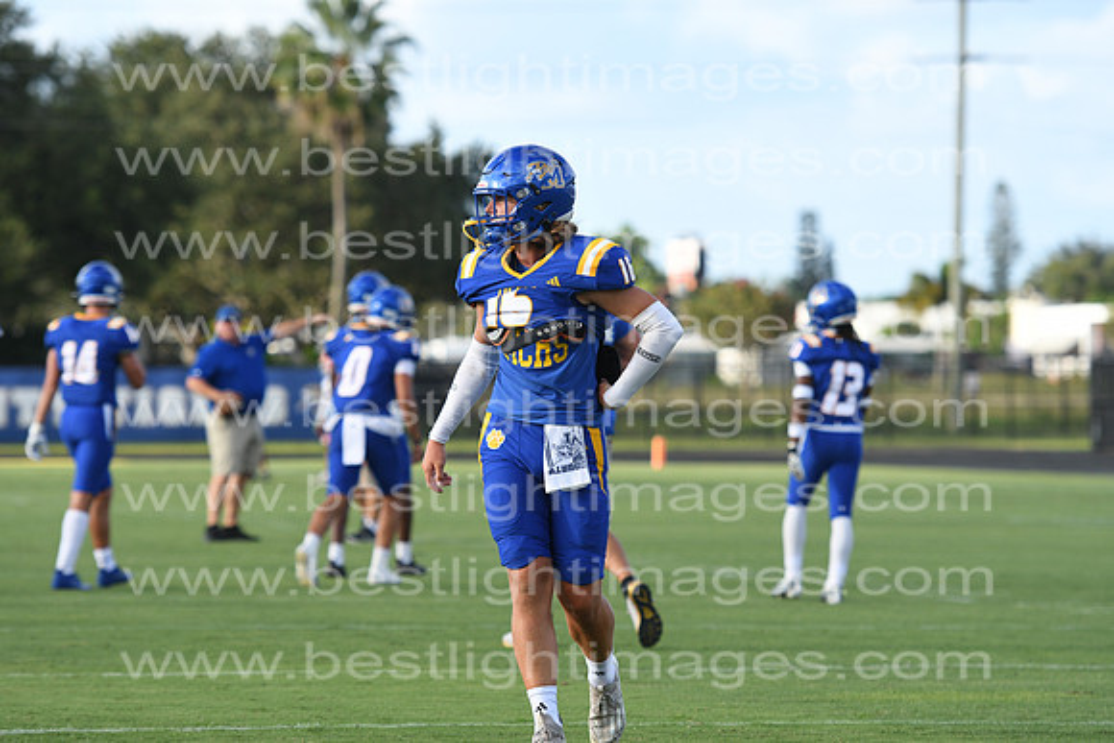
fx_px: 6500
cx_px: 557
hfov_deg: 9.8
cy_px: 372
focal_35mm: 210
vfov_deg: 6.5
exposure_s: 1/1250
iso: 200
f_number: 4
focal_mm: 140
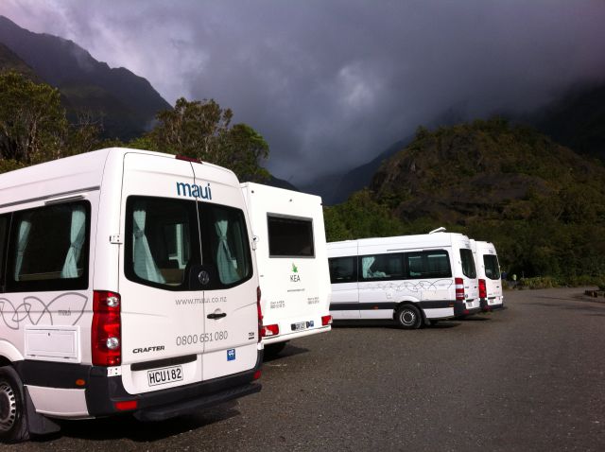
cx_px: 302
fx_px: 611
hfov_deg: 52.7
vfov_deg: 40.6
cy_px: 226
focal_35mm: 35
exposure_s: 1/2011
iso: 80
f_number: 2.8
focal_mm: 3.85
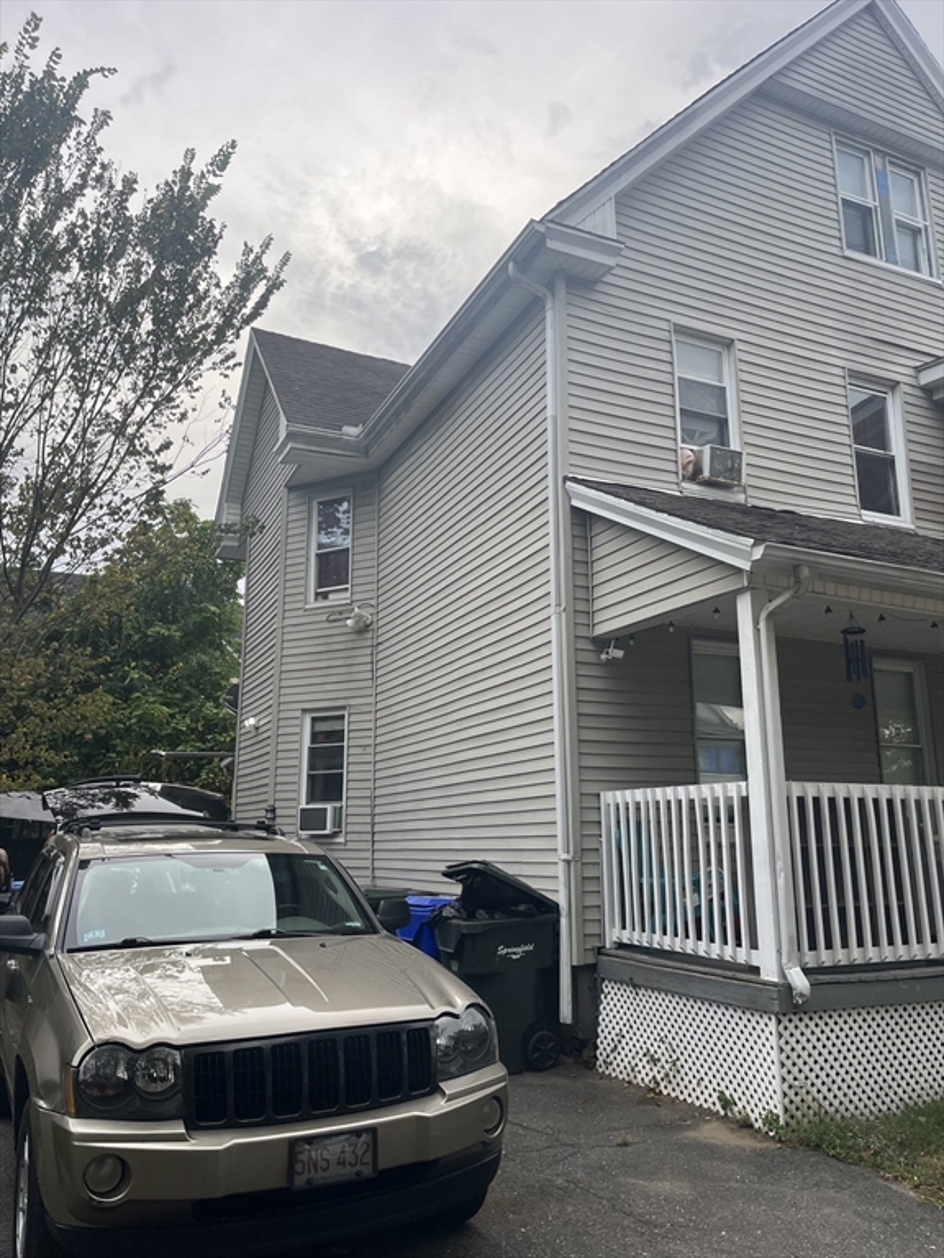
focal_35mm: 26
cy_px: 629
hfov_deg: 53.1
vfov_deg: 67.3
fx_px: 945
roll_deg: -0.4
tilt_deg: +13.4
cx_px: 472
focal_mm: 5.1
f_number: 1.6
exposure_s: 1/676
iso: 50
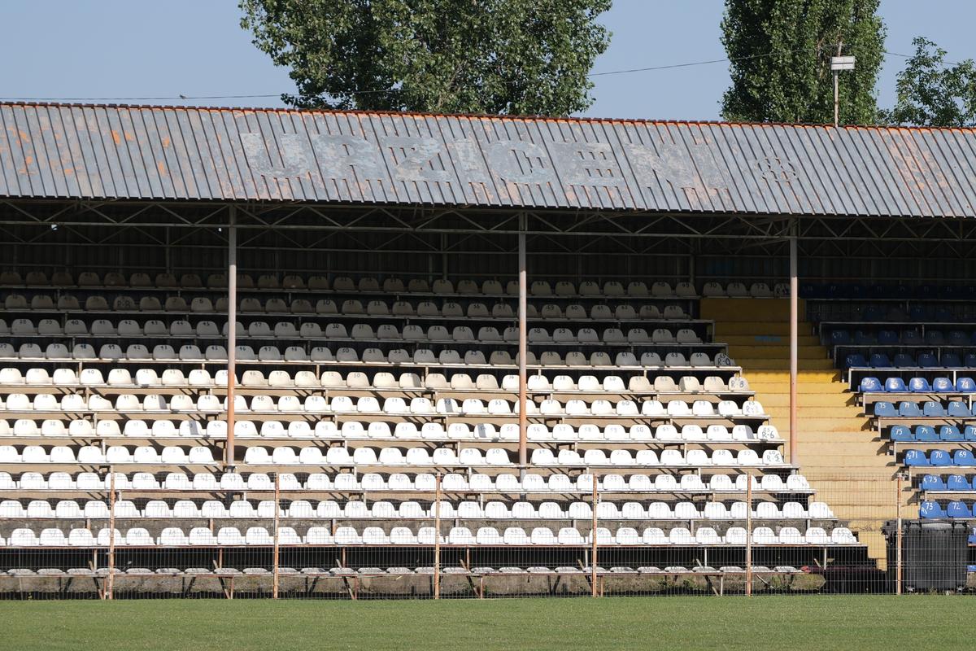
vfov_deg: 13.0
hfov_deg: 19.5
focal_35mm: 105
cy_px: 326
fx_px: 2846
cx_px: 488
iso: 64
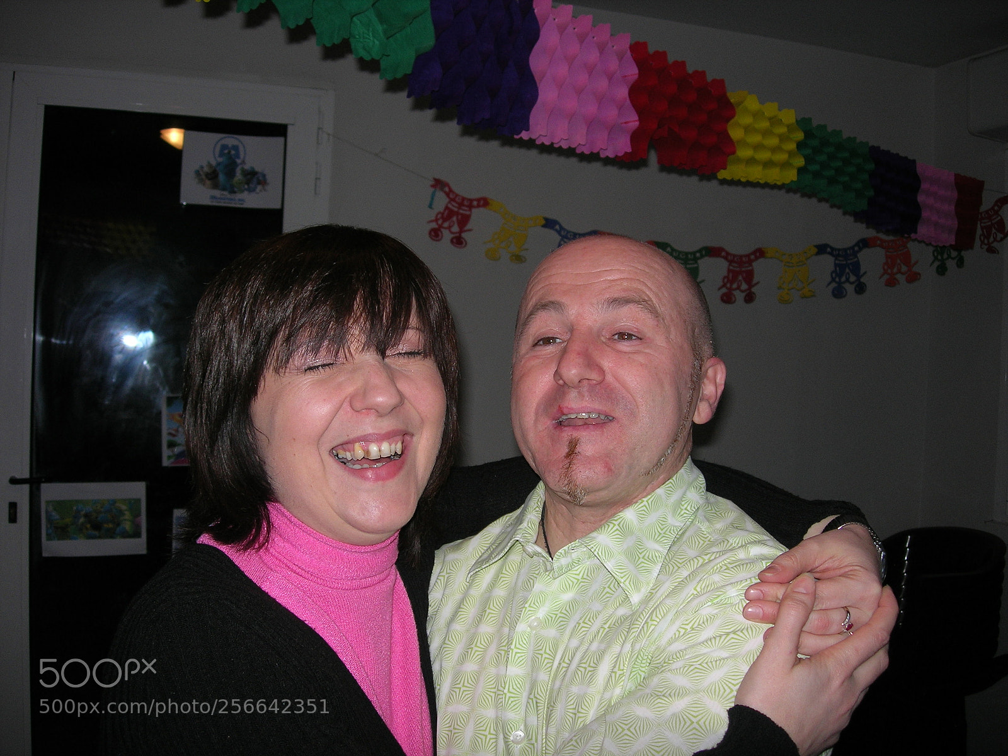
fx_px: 1107
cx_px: 504
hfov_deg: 49.0
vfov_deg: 37.7
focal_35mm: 38
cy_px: 378
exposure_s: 1/60.1
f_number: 2.8
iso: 64
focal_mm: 7.8
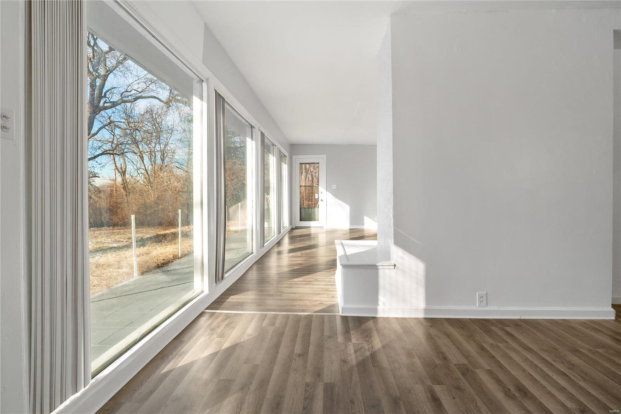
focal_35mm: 16
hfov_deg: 96.7
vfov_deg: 73.7
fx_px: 276
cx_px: 310
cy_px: 207
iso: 400
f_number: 6.3
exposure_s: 1/100
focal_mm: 8
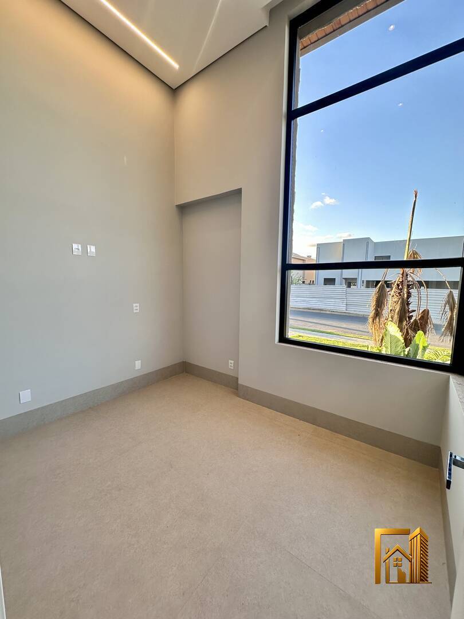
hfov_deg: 85.7
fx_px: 250
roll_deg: -1.3
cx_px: 232
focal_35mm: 14
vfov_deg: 102.1
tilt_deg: -4.9
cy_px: 310
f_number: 2.2
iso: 64
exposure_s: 1/120
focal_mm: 2.22
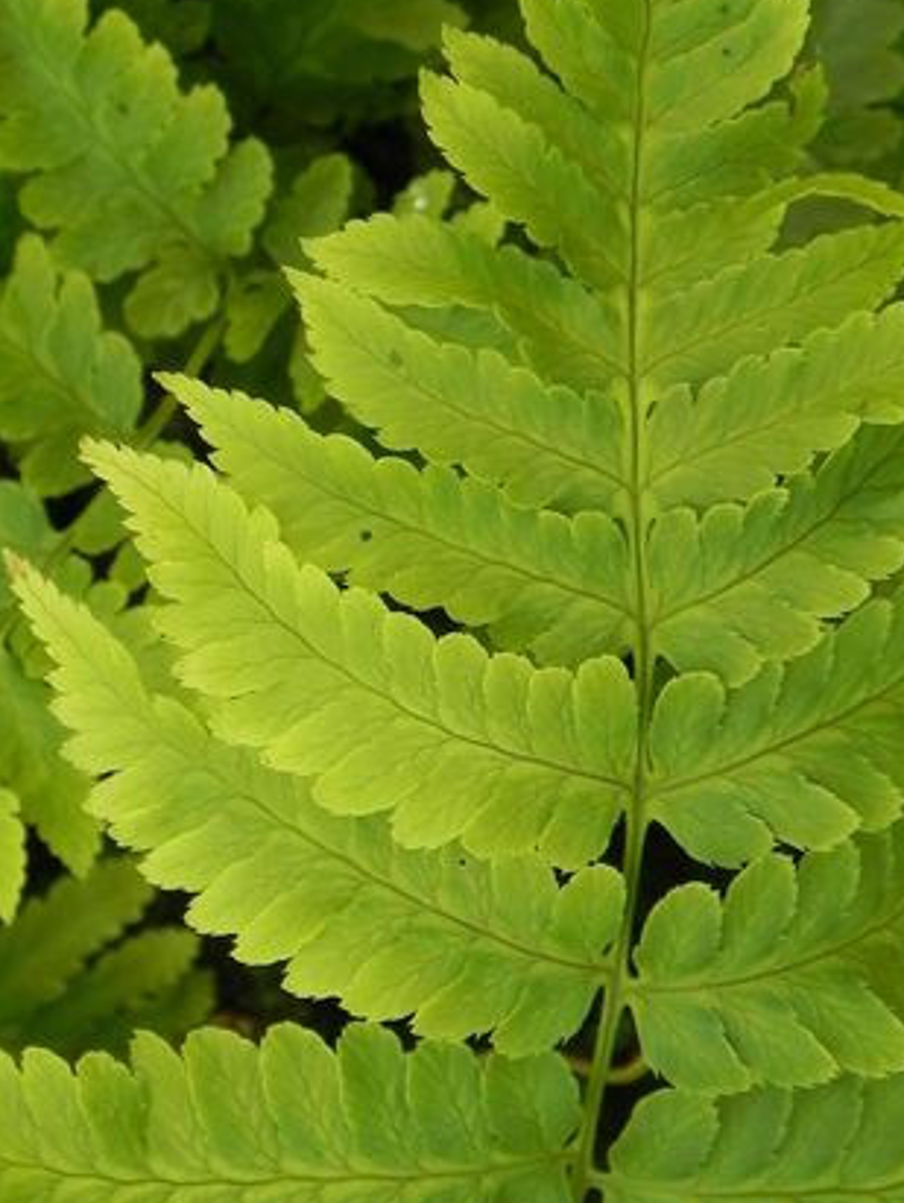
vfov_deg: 6.3
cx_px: 594
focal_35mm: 315
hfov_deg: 4.7
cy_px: 869
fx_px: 10951
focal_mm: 28.8
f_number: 5
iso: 160
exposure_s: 1/40
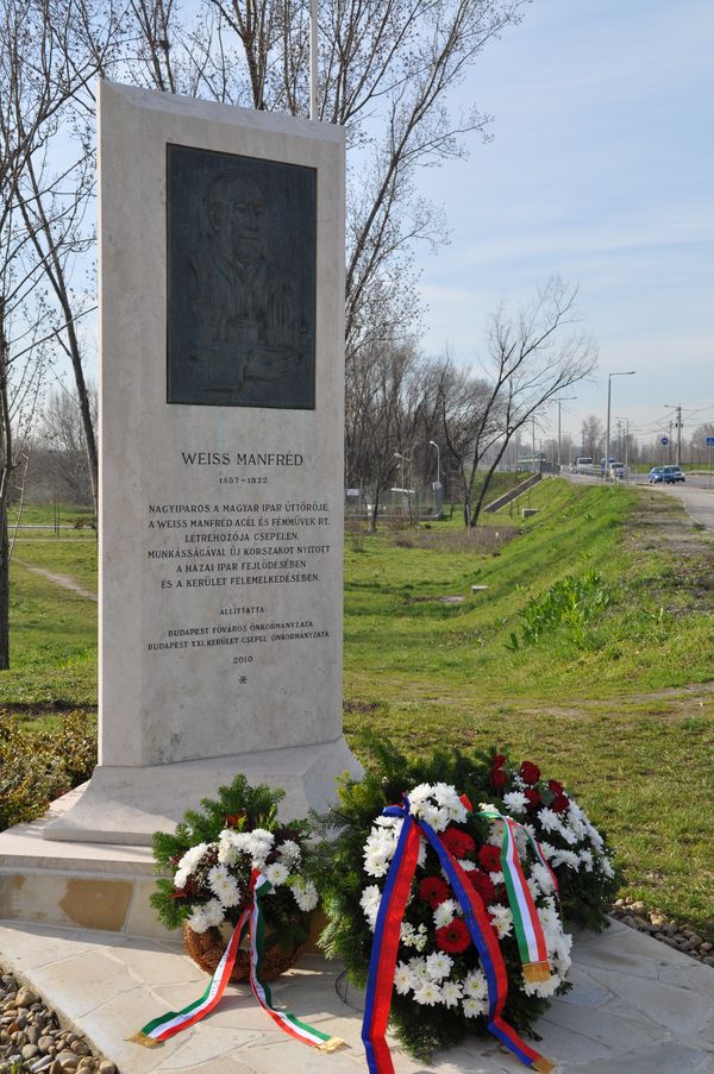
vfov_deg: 41.2
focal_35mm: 48
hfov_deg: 28.0
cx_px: 357
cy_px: 537
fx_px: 1431
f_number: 9
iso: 200
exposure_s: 1/320
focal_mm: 32
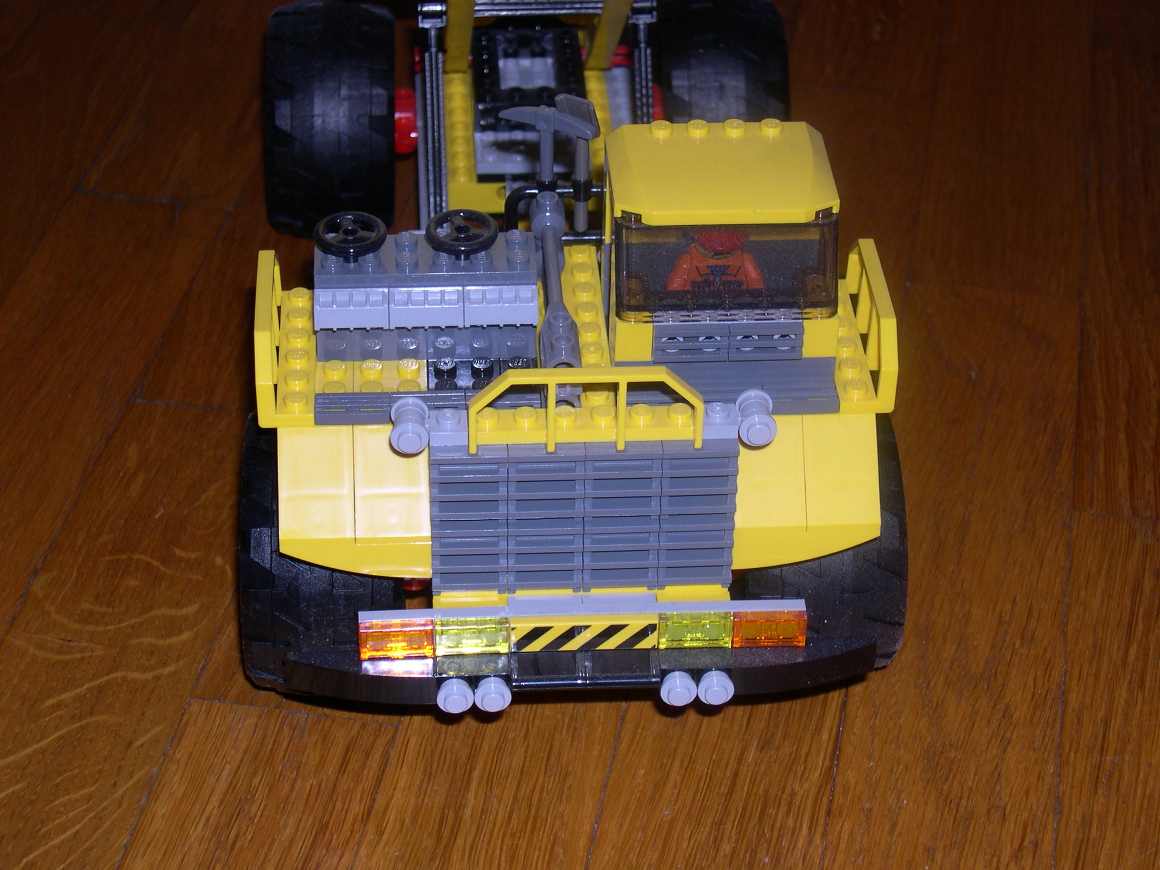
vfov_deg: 19.1
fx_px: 2580
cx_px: 580
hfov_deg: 25.3
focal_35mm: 77
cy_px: 435
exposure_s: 1/60
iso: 100
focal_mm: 16.3
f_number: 4
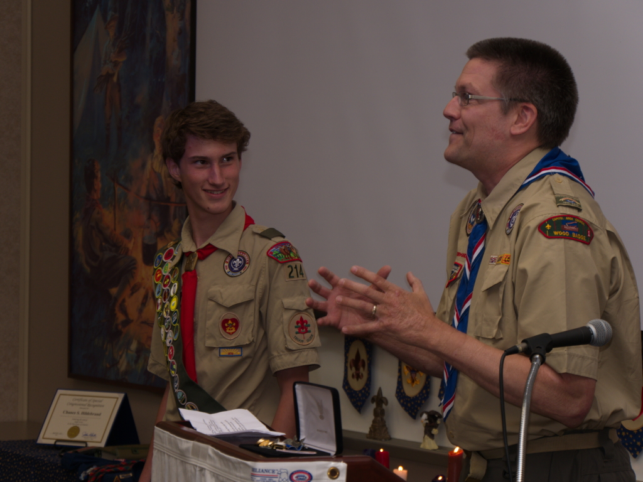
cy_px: 241
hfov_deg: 16.1
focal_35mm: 122
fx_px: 2266
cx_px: 322
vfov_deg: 12.1
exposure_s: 1/60
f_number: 5.2
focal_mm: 61
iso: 200
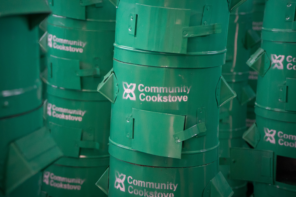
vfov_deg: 15.2
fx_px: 740
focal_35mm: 90
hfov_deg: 22.6
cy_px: 98
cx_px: 148
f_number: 4
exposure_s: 1/160
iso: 2500
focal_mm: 60
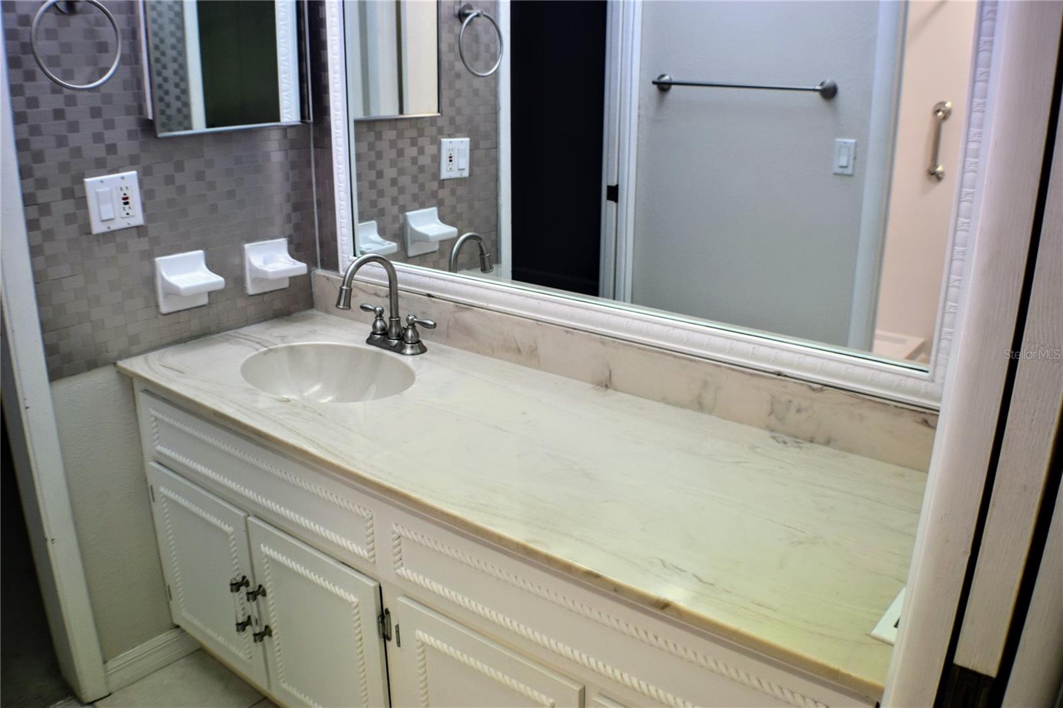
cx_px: 532
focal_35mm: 38
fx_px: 1107
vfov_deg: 35.5
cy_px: 354
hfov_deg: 51.3
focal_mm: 25
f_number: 4.5
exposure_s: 1/80
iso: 400
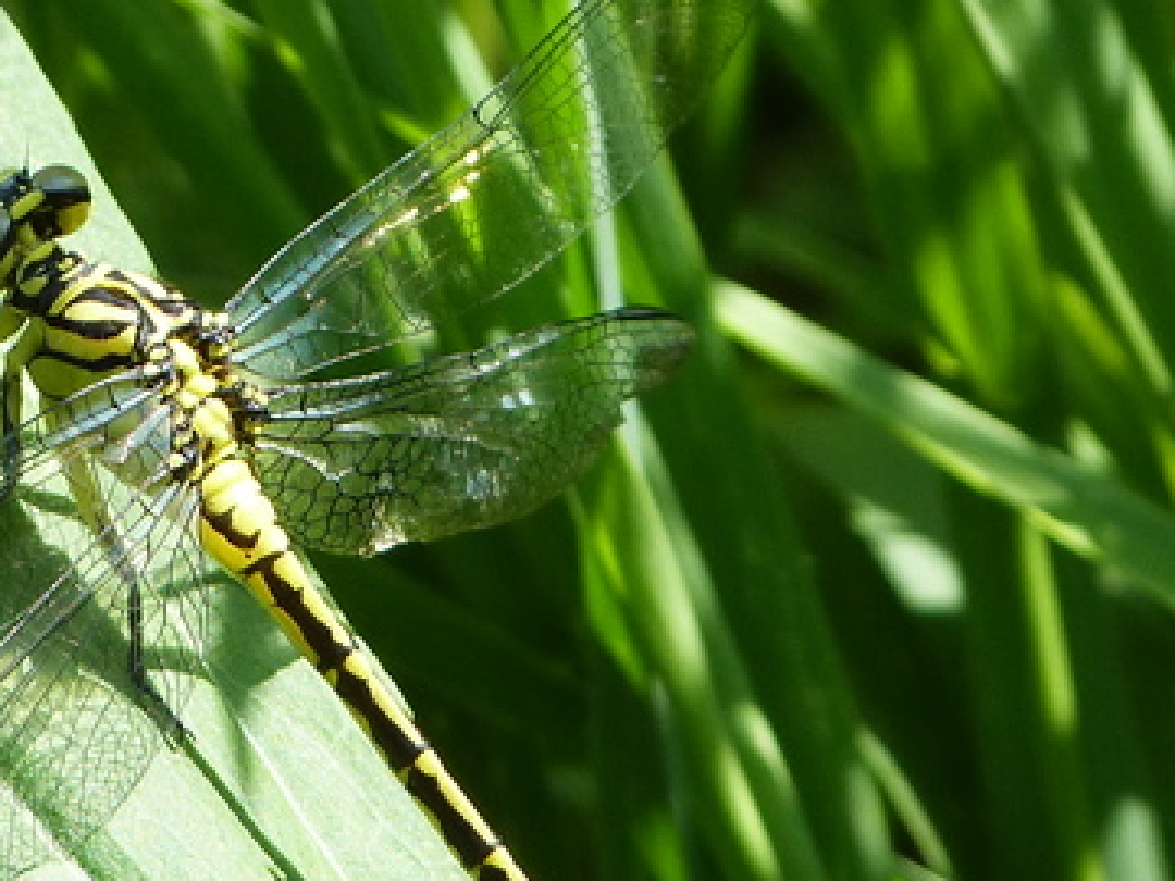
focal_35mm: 1611
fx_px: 54684
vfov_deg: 0.9
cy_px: 682
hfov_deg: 1.2
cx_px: 416
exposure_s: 1/320
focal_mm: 108
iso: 200
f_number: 5.2
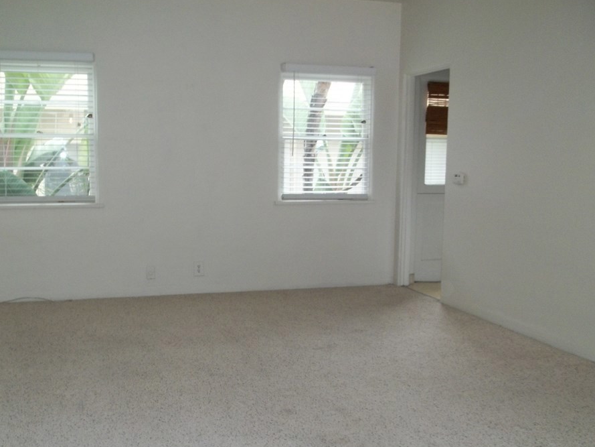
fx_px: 653
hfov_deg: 48.9
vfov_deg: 37.7
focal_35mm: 38
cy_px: 251
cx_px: 268
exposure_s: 1/60
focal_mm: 5.9
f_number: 3.3
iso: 160
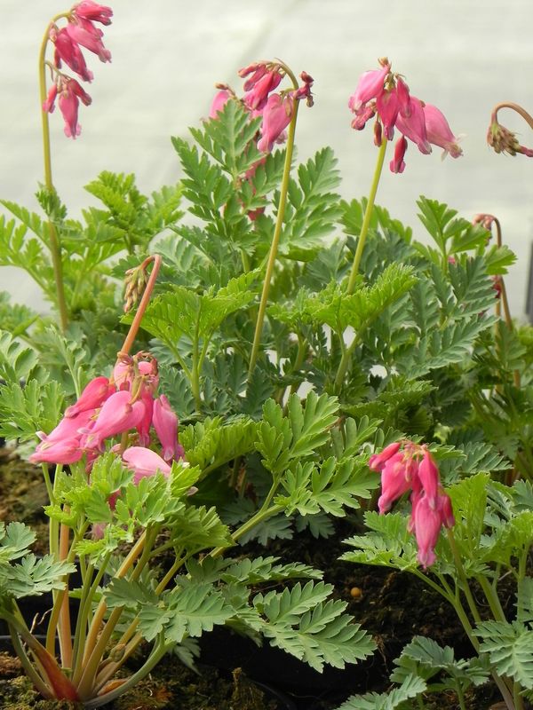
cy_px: 355
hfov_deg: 11.5
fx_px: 2648
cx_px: 266
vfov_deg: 15.3
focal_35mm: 129
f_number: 4.5
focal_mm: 23
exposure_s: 1/250
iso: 160
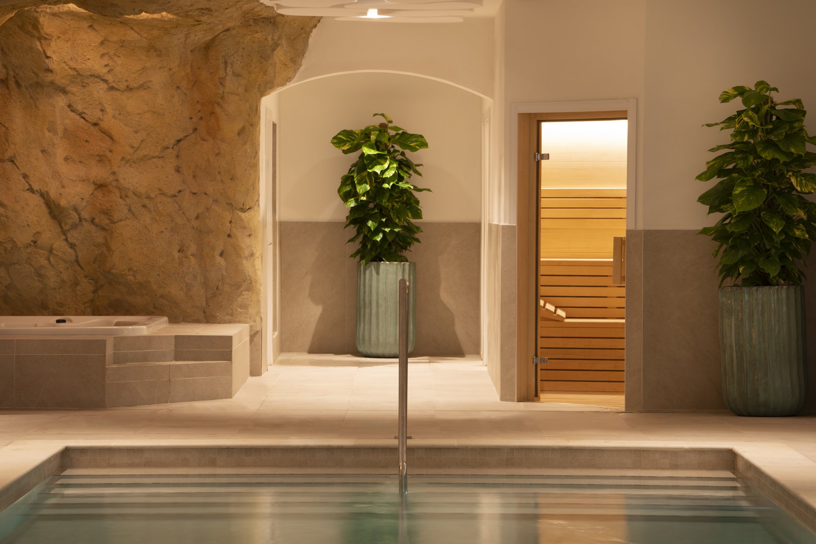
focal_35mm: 121
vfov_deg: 11.3
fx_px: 2743
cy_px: 273
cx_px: 407
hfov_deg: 16.9
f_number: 10
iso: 64
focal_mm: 120
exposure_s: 3
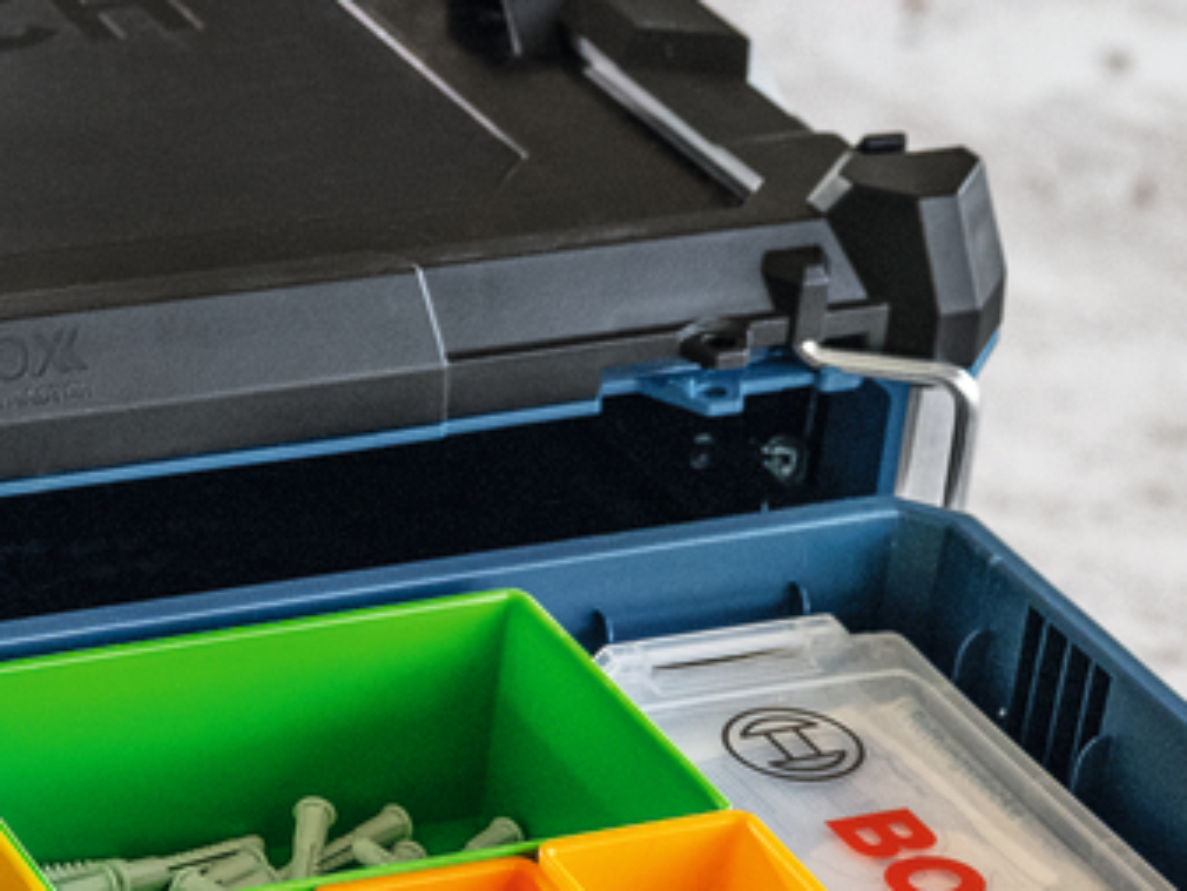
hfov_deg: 11.7
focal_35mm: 167
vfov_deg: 8.9
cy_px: 687
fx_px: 5729
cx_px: -85
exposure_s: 1/200
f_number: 4.5
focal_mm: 39
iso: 2500
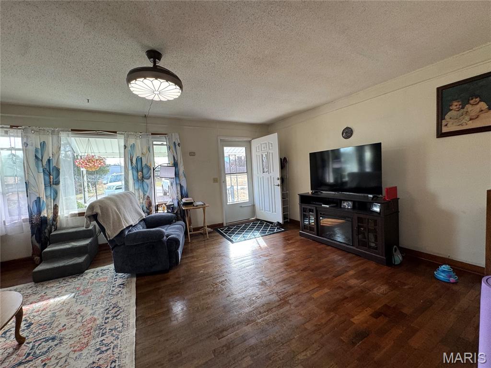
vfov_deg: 85.7
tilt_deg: -2.7
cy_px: 184
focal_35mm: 14
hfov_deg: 102.1
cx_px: 246
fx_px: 199
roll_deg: +2.7
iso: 125
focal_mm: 2.22
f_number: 2.2
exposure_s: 1/120
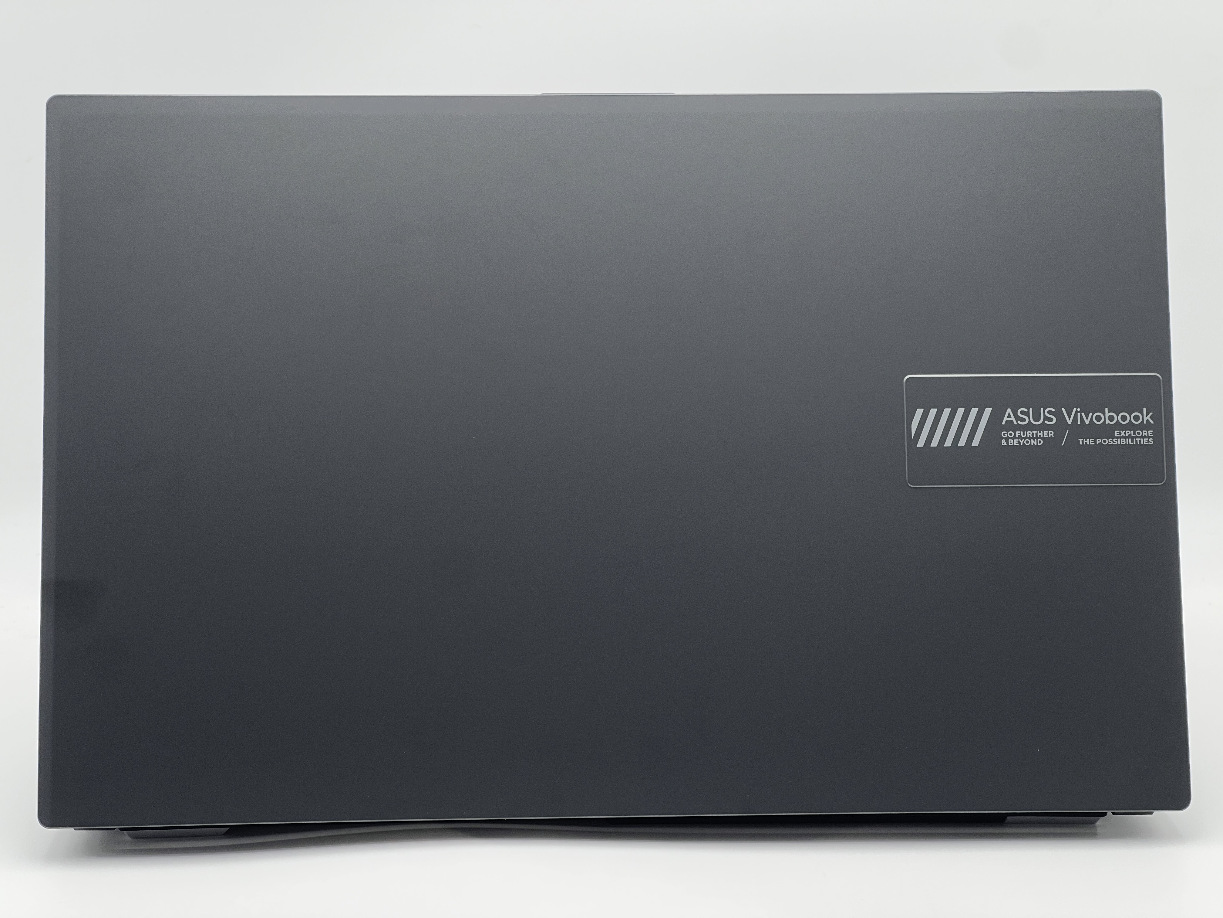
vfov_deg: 19.1
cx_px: 612
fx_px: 2720
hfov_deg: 25.3
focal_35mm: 77
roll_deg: +0.5
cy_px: 459
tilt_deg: -12.2
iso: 50
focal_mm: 9
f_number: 2.8
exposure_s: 1/100
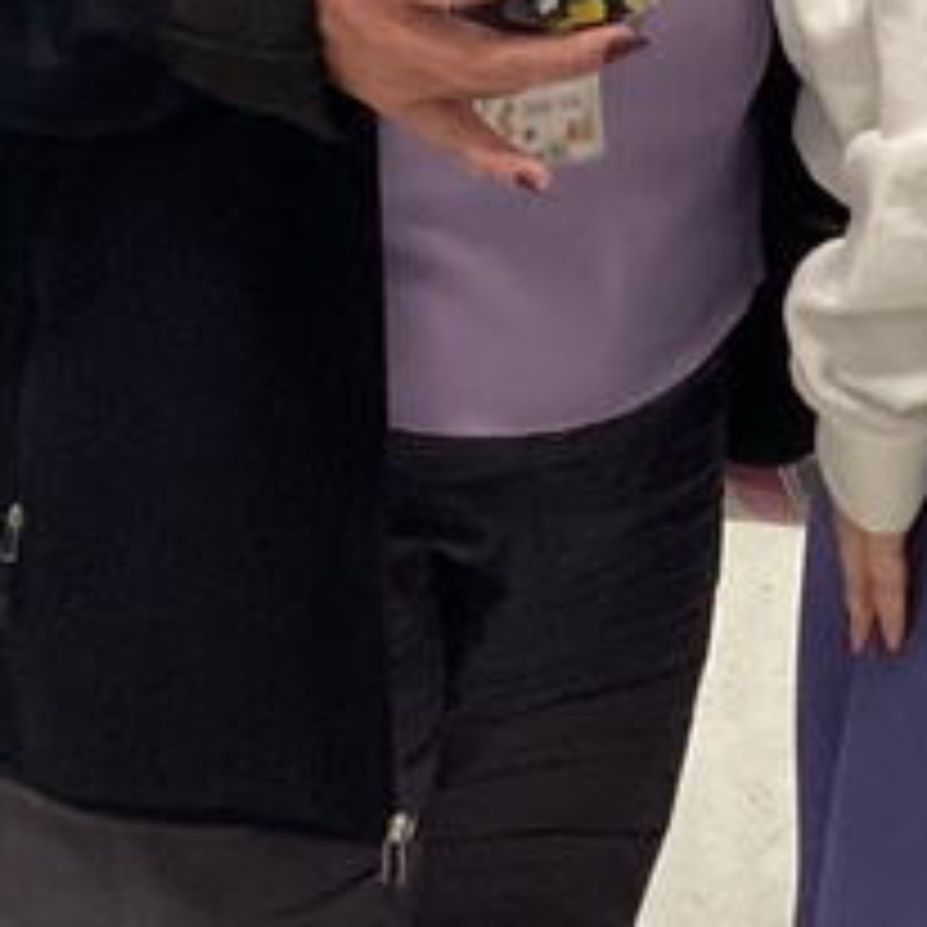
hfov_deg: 12.8
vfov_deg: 12.5
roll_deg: +1.0
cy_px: -261
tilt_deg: -12.2
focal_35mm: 136
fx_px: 4120
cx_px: 742
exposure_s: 1/40
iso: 250
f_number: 2.4
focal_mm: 3.3
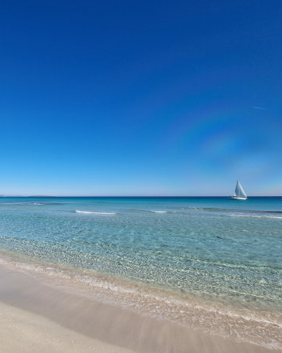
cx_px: 66
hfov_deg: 70.9
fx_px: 178
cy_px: 176
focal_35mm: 17
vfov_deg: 89.7
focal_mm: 2.2
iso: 50
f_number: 2.2
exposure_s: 1/2656
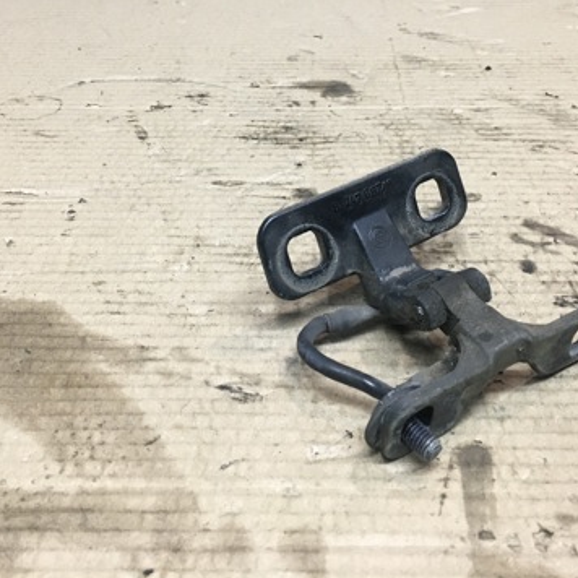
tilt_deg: -30.2
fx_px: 869
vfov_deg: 36.4
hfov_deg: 36.8
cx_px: 299
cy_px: 191
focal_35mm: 46
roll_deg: -0.9
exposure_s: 1/33
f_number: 2.2
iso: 64
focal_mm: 4.15
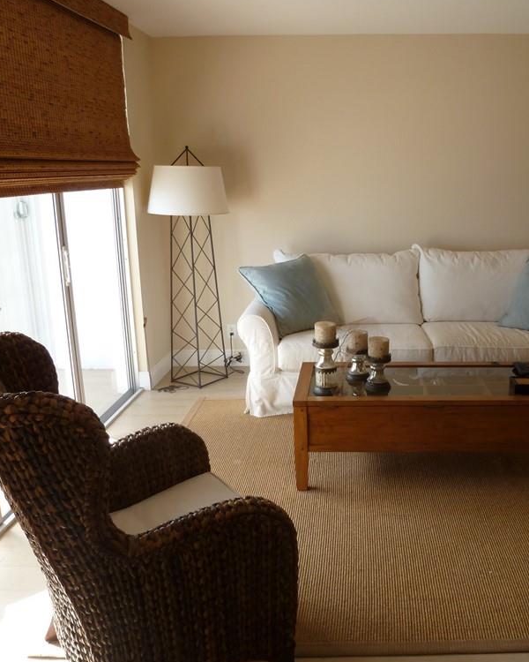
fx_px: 626
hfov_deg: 45.1
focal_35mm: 32
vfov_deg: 55.7
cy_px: 329
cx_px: 353
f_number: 3.3
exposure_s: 1/80
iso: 100
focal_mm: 4.3
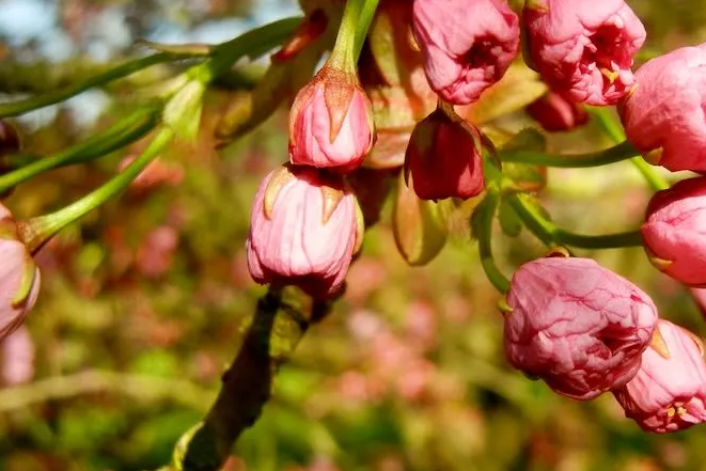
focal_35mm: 95
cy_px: 221
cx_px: 503
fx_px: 1863
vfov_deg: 14.4
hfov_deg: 21.3
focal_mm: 10.6
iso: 160
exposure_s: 1/555
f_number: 4
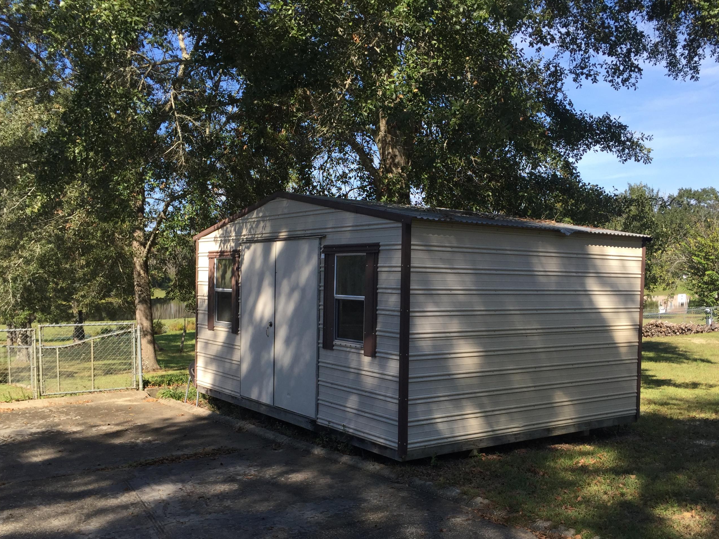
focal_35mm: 34
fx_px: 706
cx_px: 396
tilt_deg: -4.5
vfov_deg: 41.6
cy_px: 315
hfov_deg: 53.9
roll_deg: -0.5
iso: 32
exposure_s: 1/824
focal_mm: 4.15
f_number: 2.2
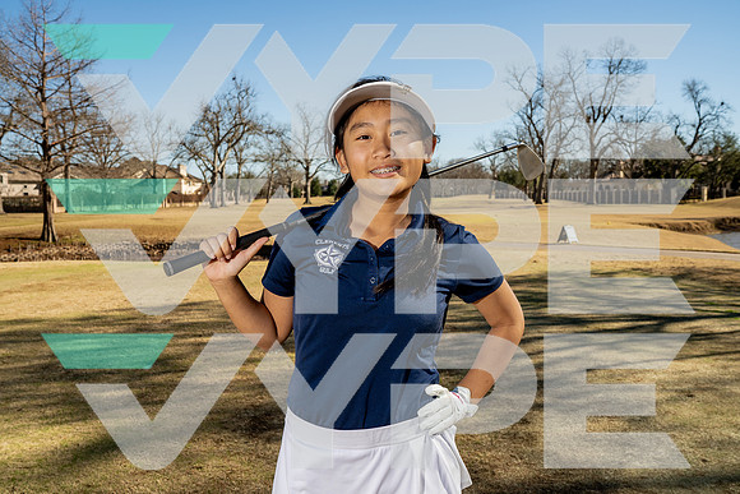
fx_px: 720
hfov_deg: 54.4
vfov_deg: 37.9
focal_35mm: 35
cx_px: 370
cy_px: 247
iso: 50
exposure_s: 1/250
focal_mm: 35
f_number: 8
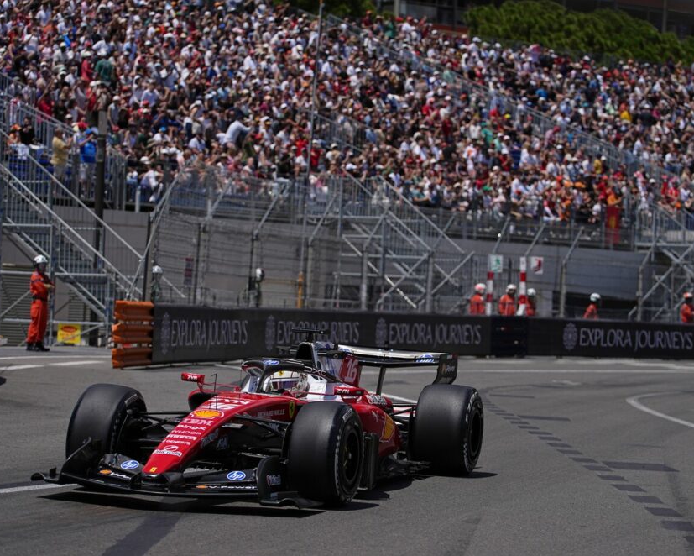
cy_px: 279
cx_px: 383
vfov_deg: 12.2
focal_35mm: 127
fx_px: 2609
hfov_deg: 15.1
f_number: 4
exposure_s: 1/8000
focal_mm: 112
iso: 200
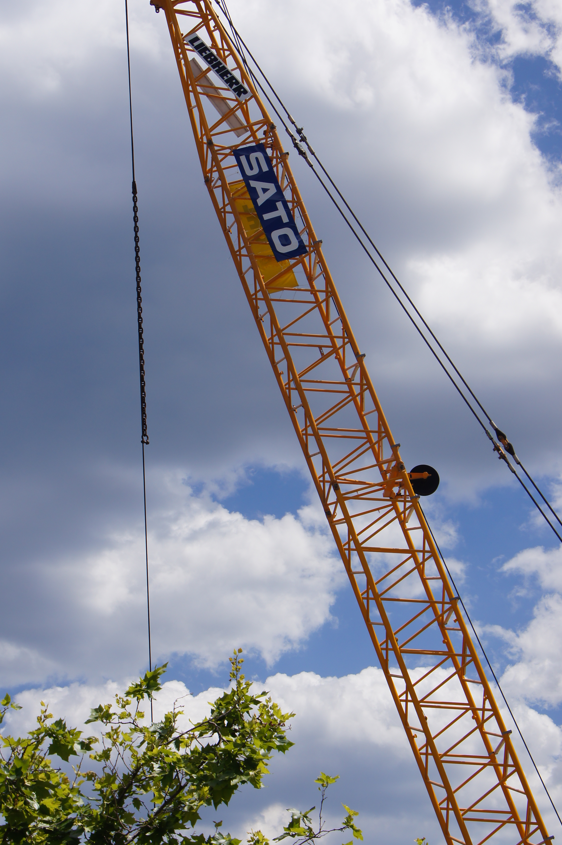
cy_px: 415
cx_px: 243
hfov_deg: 16.5
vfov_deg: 24.6
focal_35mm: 83
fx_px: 1939
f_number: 11
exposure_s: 1/125
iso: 100
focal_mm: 45
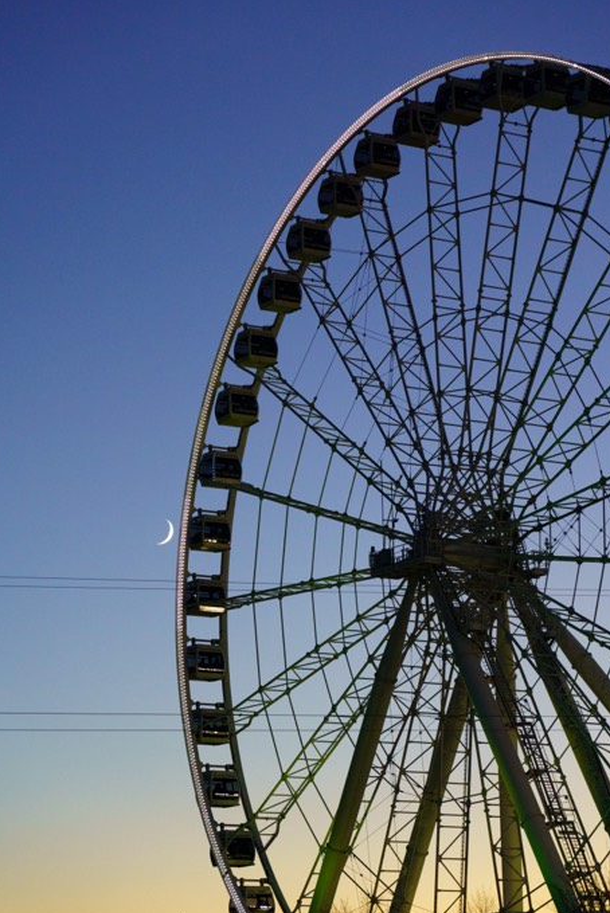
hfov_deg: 12.6
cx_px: 316
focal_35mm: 109
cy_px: 436
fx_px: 2767
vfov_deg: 18.7
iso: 5000
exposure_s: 1/200
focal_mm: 103
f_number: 4
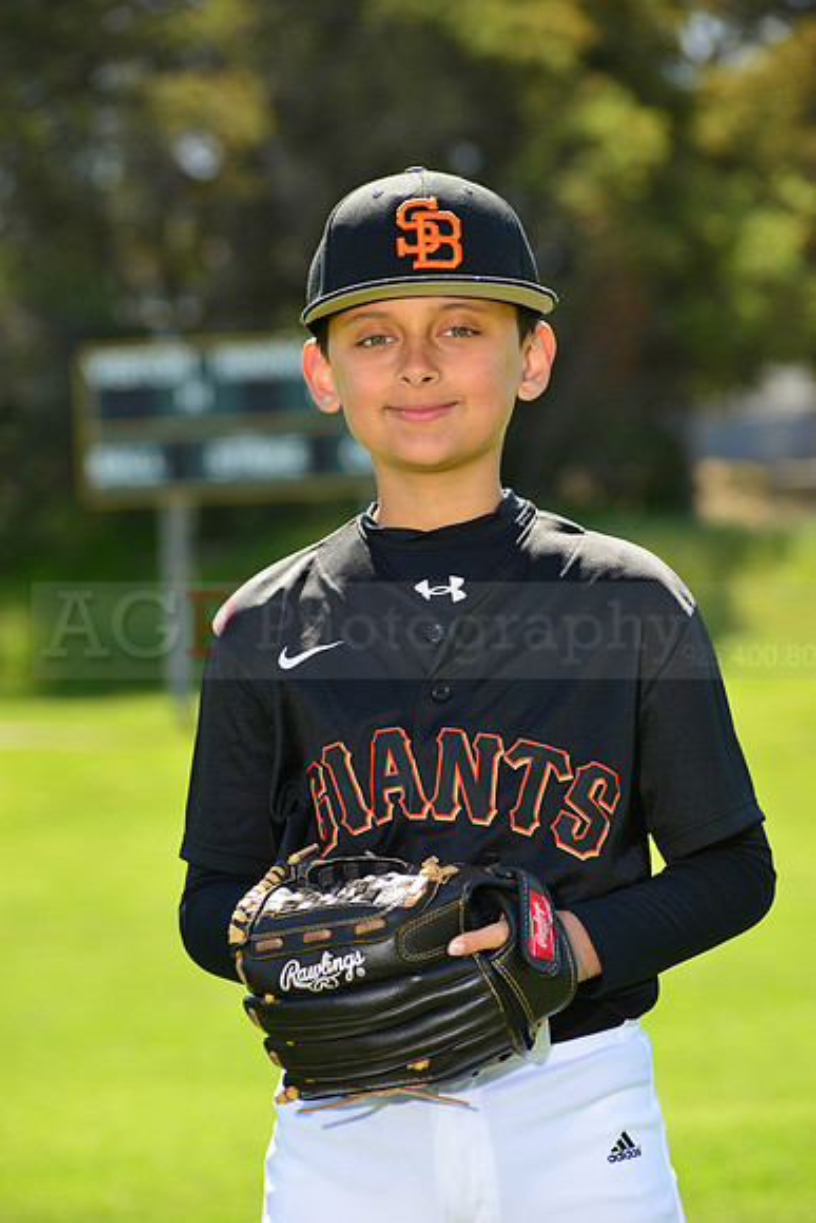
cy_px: 612
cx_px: 408
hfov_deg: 8.1
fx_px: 5776
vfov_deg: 12.1
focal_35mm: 170
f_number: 8
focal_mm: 170
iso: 200
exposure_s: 1/250
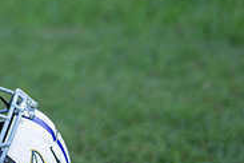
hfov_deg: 9.6
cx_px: -114
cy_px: -134
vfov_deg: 6.4
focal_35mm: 209
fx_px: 1416
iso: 100
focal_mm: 50
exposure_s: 1/1250
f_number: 1.2
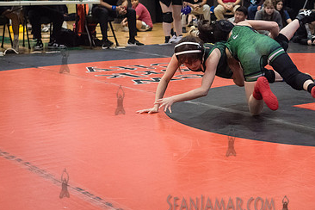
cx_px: 226
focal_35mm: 82
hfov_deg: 24.6
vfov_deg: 16.6
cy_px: 93
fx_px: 717
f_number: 3.2
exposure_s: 1/400
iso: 5000
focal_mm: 35
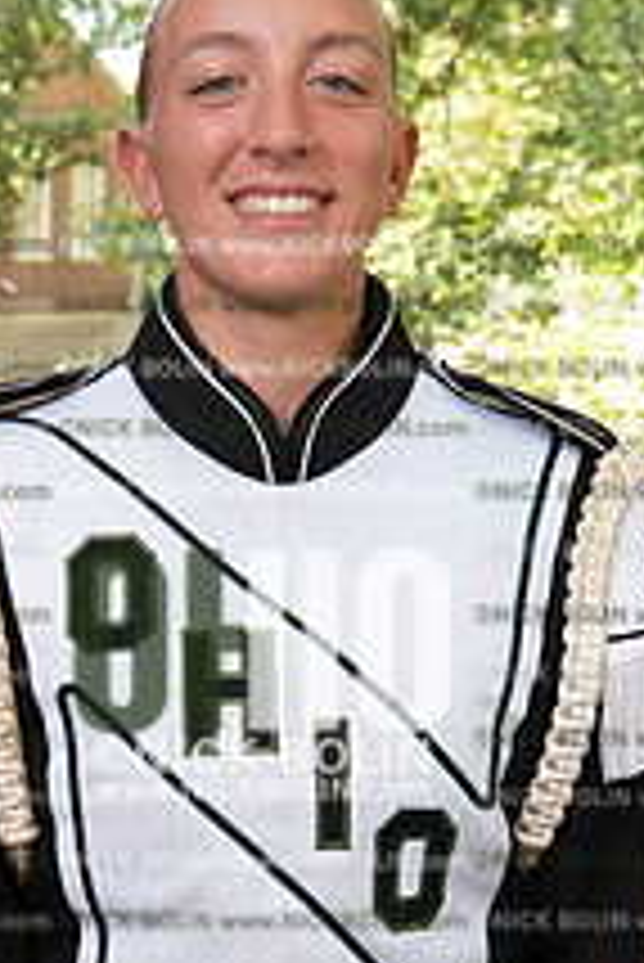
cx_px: 261
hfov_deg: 13.1
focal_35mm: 105
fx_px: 2813
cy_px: 675
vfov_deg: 19.4
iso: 800
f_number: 8
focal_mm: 50
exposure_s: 1/100
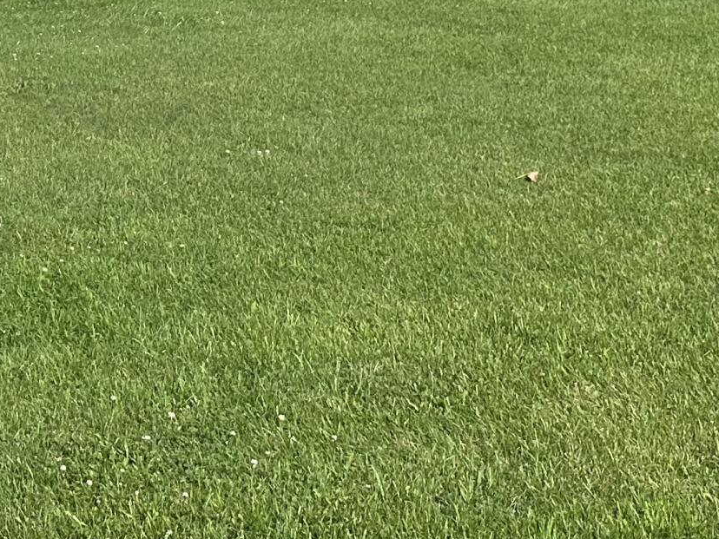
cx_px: -77
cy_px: -198
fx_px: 1807
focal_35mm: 87
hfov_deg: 21.3
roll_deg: -1.0
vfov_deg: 15.9
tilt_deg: -1.3
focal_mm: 6.86
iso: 80
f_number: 1.78
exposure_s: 1/4184
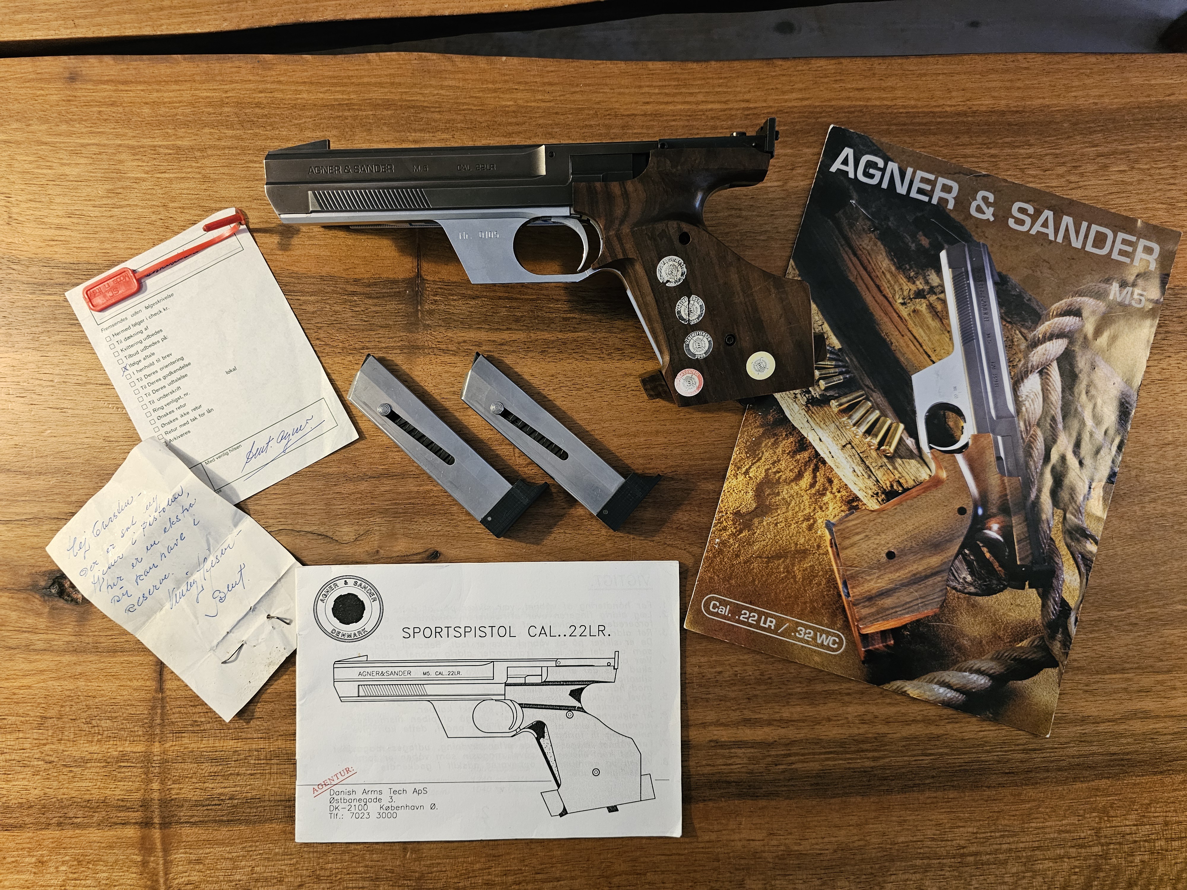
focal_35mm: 23
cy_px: 445
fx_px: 789
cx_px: 594
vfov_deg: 58.9
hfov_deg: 73.9
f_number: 1.7
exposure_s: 1/50.3
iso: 800
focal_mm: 6.3
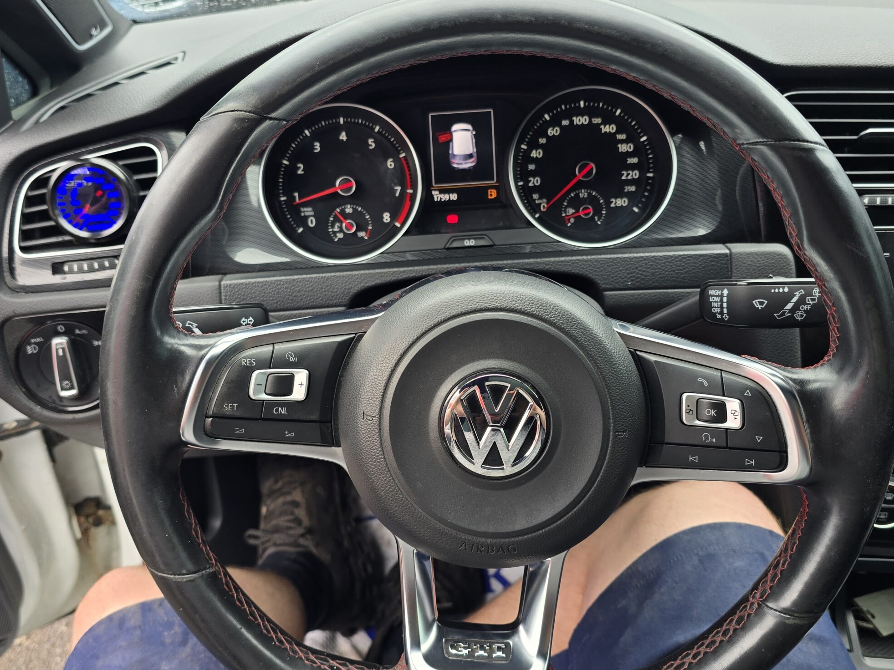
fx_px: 775
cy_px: 317
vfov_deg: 46.8
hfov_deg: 59.9
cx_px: 411
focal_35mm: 30
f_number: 1.7
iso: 64
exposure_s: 1/180
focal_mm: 6.3
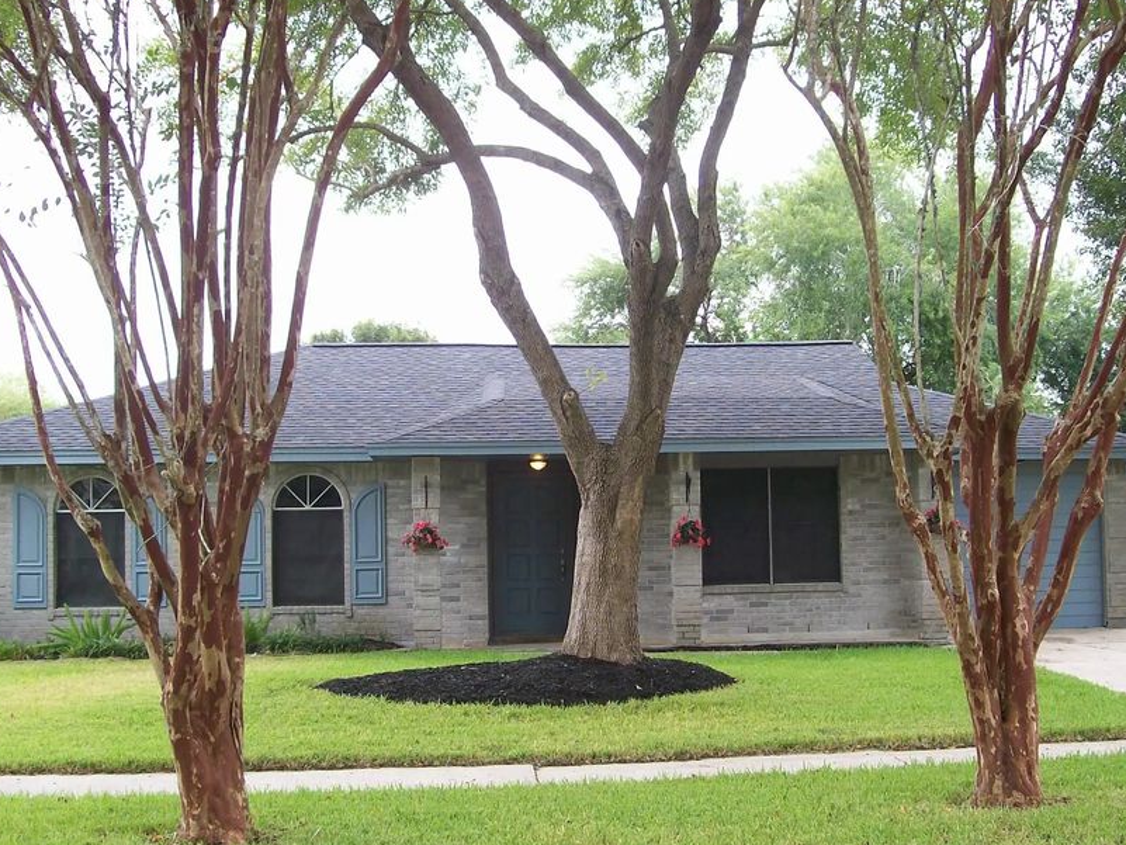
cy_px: 498
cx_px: 609
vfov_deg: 31.5
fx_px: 1497
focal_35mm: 46
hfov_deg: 41.2
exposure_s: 1/167
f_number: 2.7
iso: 80
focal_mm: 6
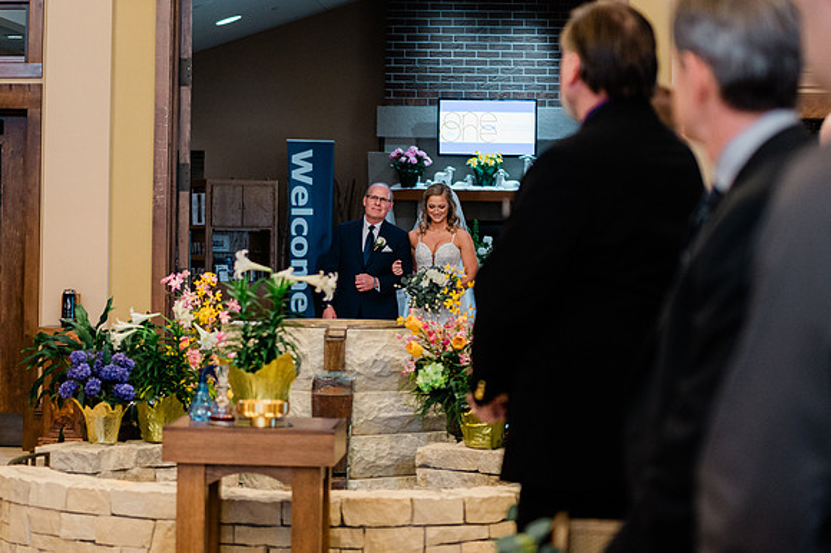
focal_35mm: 104
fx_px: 2390
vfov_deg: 13.2
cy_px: 300
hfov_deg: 19.7
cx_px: 300
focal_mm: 70
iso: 1600
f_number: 2.8
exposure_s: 1/250
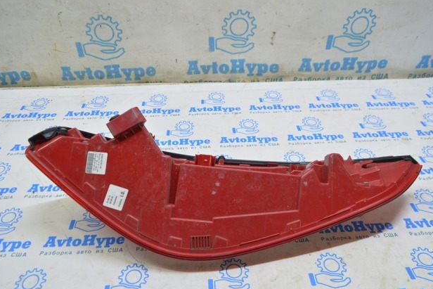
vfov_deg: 46.4
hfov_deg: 65.5
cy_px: 145
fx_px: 337
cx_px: 214
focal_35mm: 28
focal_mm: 18
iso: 400
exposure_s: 1/20
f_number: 5.6
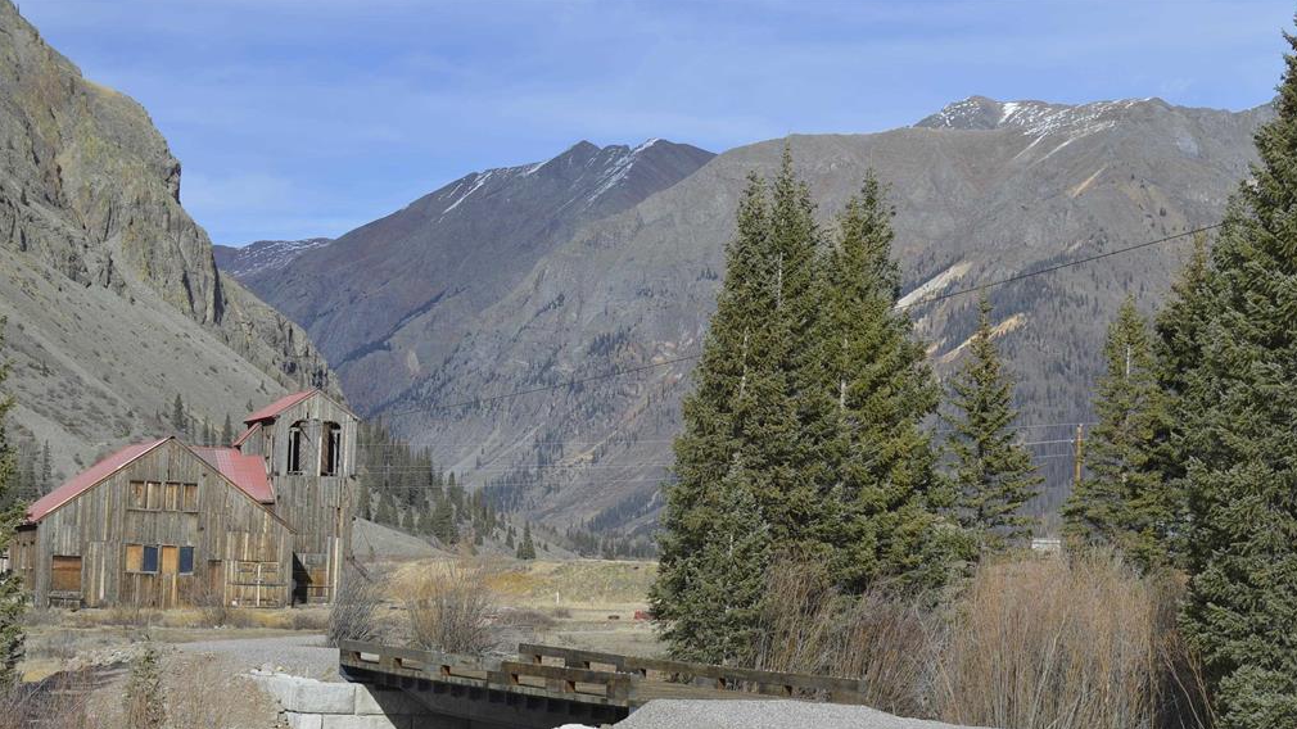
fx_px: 3010
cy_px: 430
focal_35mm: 88
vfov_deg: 13.8
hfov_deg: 24.3
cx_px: 656
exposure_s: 1/320
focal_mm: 55
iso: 100
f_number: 9
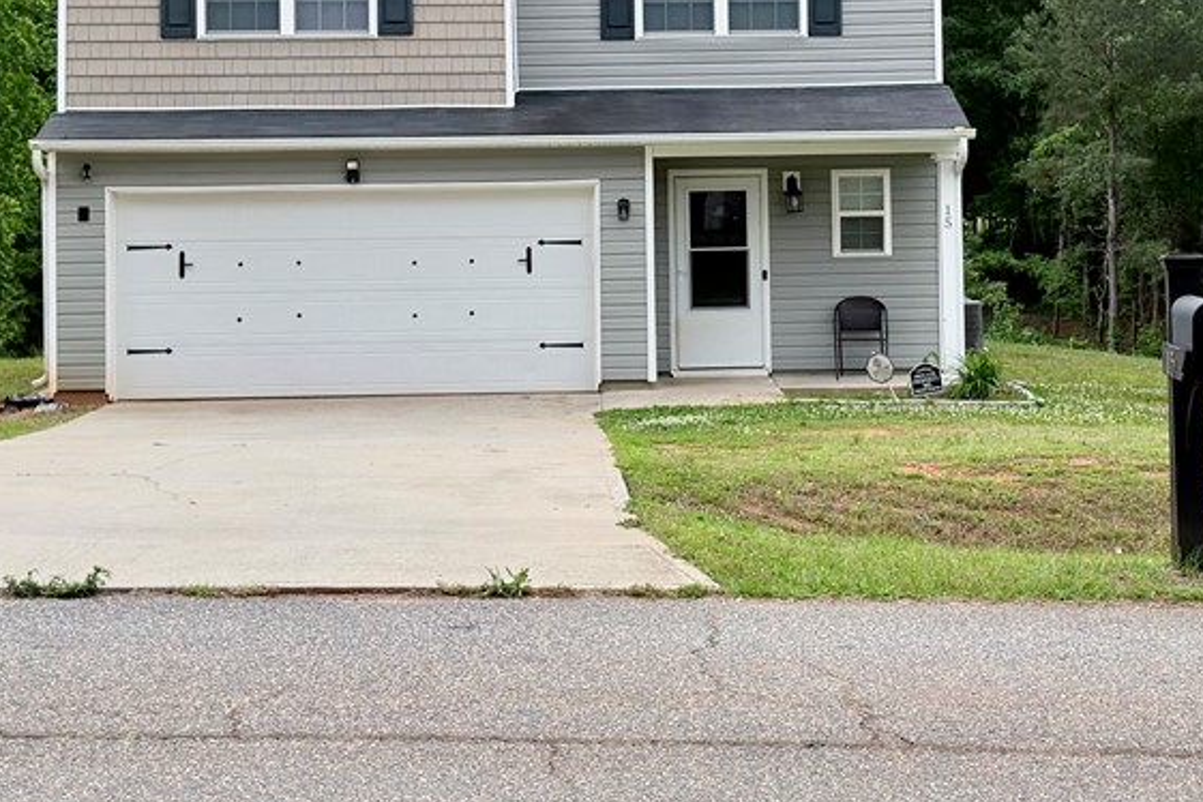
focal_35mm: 74
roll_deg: +0.9
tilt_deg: +1.5
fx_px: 2473
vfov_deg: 18.2
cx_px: 664
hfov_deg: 27.3
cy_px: 134
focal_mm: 6.76
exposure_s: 1/5348
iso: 64
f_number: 1.78
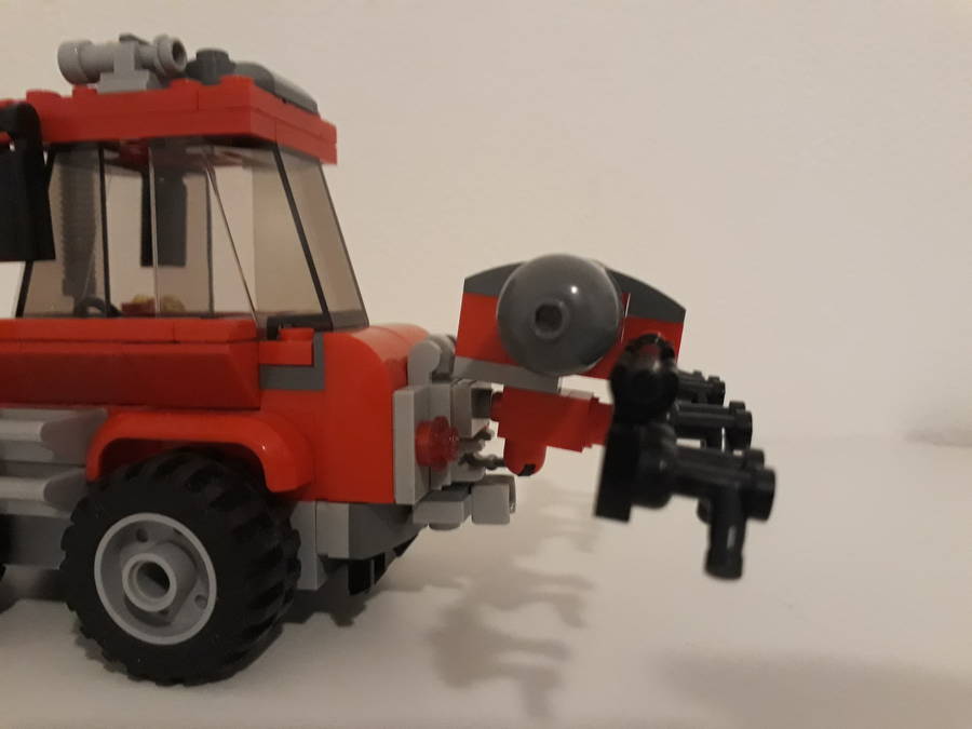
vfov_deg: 51.4
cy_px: 364
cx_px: 486
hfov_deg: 65.3
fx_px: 758
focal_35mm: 27
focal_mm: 3.6
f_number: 1.9
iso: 400
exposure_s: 1/17
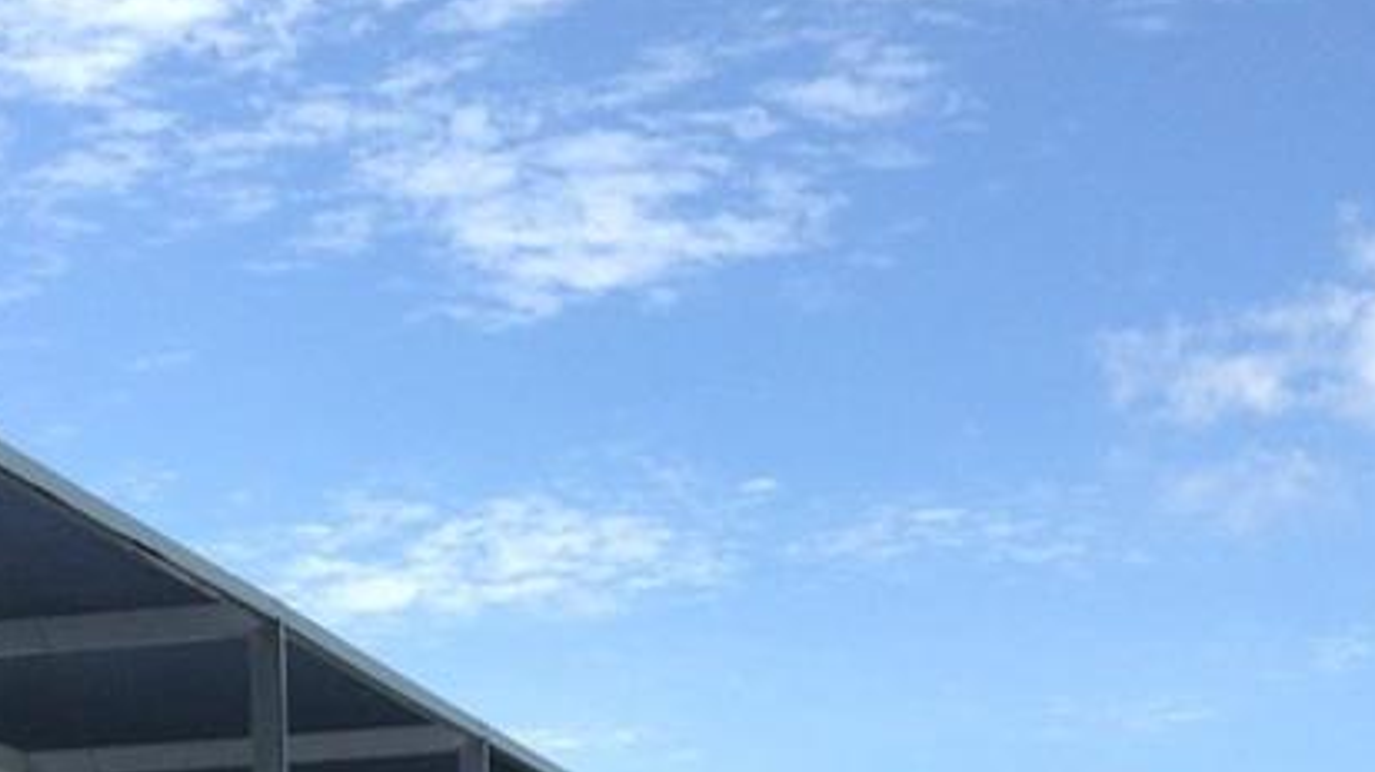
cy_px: 1035
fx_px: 3244
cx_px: 350
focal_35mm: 89
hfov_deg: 23.7
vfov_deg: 13.1
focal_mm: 3.3
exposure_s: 1/905
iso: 25
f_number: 2.4
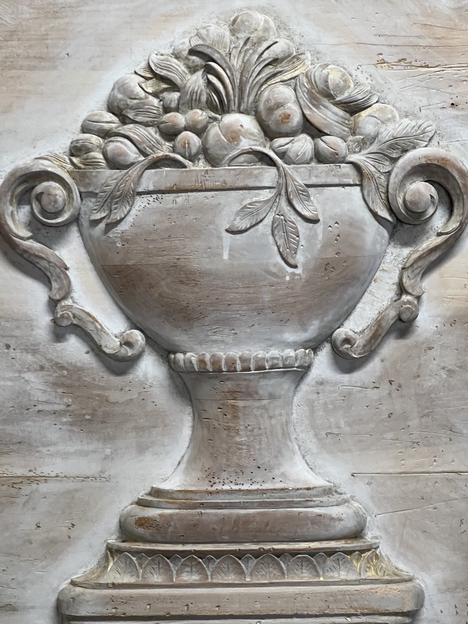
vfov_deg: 25.3
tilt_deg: -27.2
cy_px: 312
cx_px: 234
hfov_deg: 19.1
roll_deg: -0.6
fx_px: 1388
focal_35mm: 77
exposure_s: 1/50
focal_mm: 9
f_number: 2.8
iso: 250
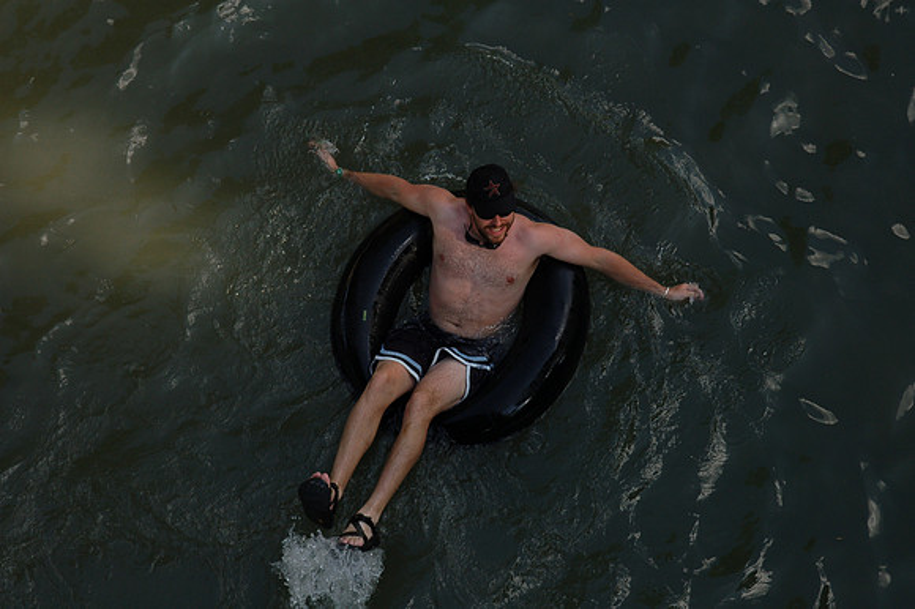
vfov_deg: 9.3
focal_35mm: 147
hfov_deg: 14.0
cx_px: 458
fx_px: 3734
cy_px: 304
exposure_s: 1/320
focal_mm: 98
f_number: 5.3
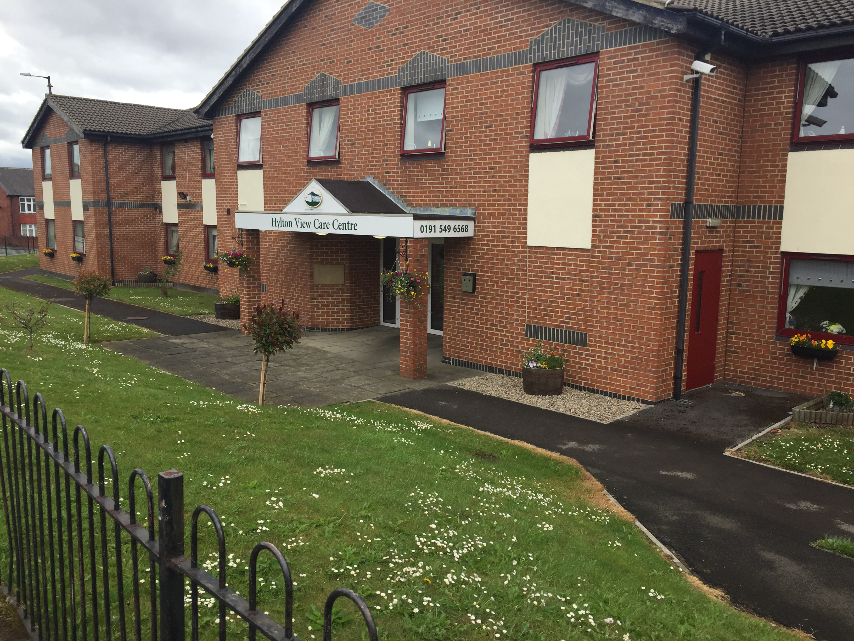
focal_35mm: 29
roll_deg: -0.4
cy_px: 320
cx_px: 427
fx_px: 715
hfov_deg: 61.7
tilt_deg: -9.2
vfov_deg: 48.2
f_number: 2.2
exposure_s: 1/860
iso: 32
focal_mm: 4.15
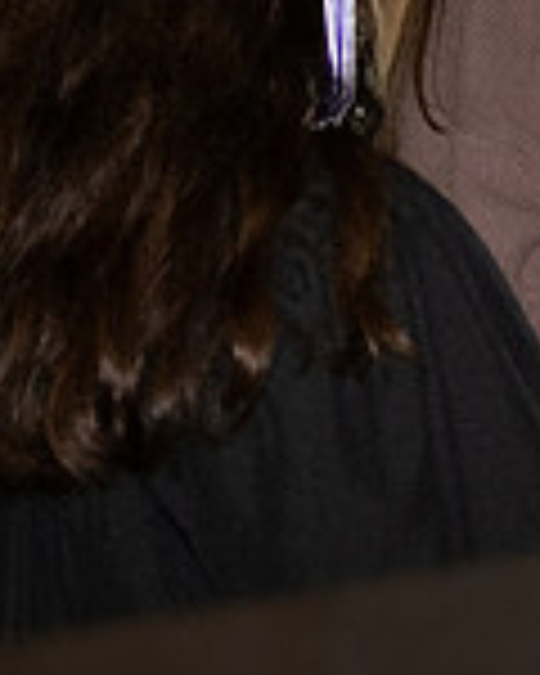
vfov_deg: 7.4
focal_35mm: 258
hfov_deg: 5.8
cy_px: -110
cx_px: 1156
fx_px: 5154
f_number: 5
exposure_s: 1/125
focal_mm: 71
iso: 1000
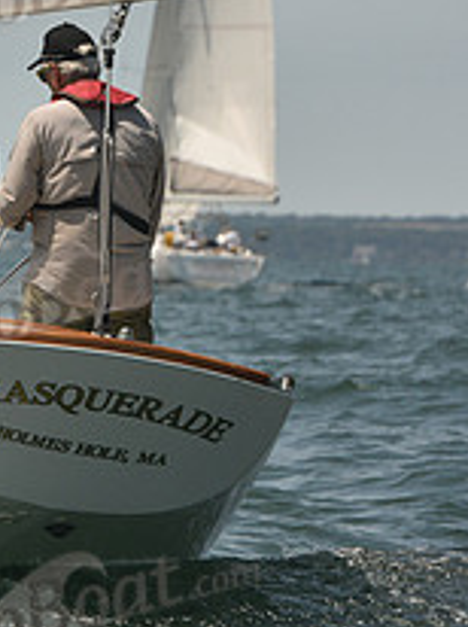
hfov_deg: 3.2
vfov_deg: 4.3
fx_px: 8327
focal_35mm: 461
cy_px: 190
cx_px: -322
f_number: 8
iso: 320
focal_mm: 170
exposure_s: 1/1000
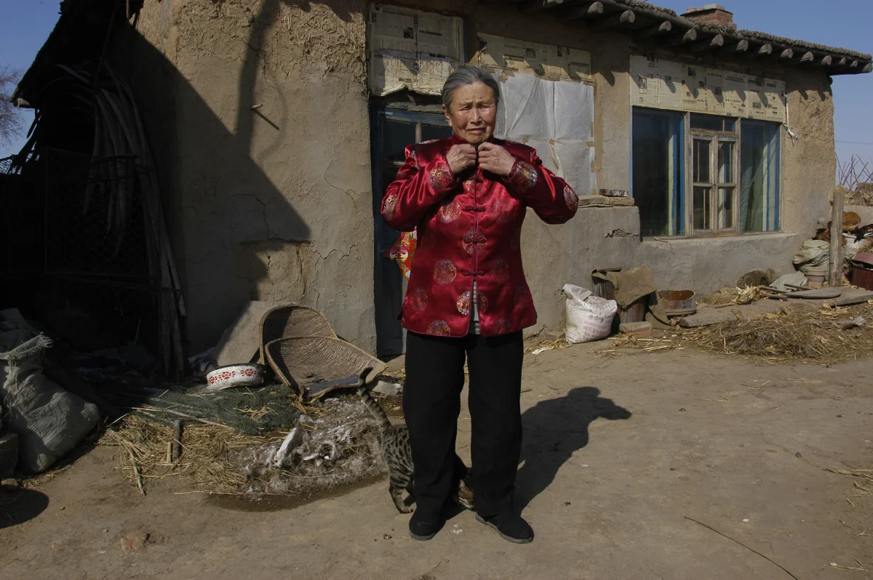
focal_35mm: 30
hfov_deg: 62.0
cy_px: 290
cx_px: 436
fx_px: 727
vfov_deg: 43.5
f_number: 11
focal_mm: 20
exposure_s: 1/250
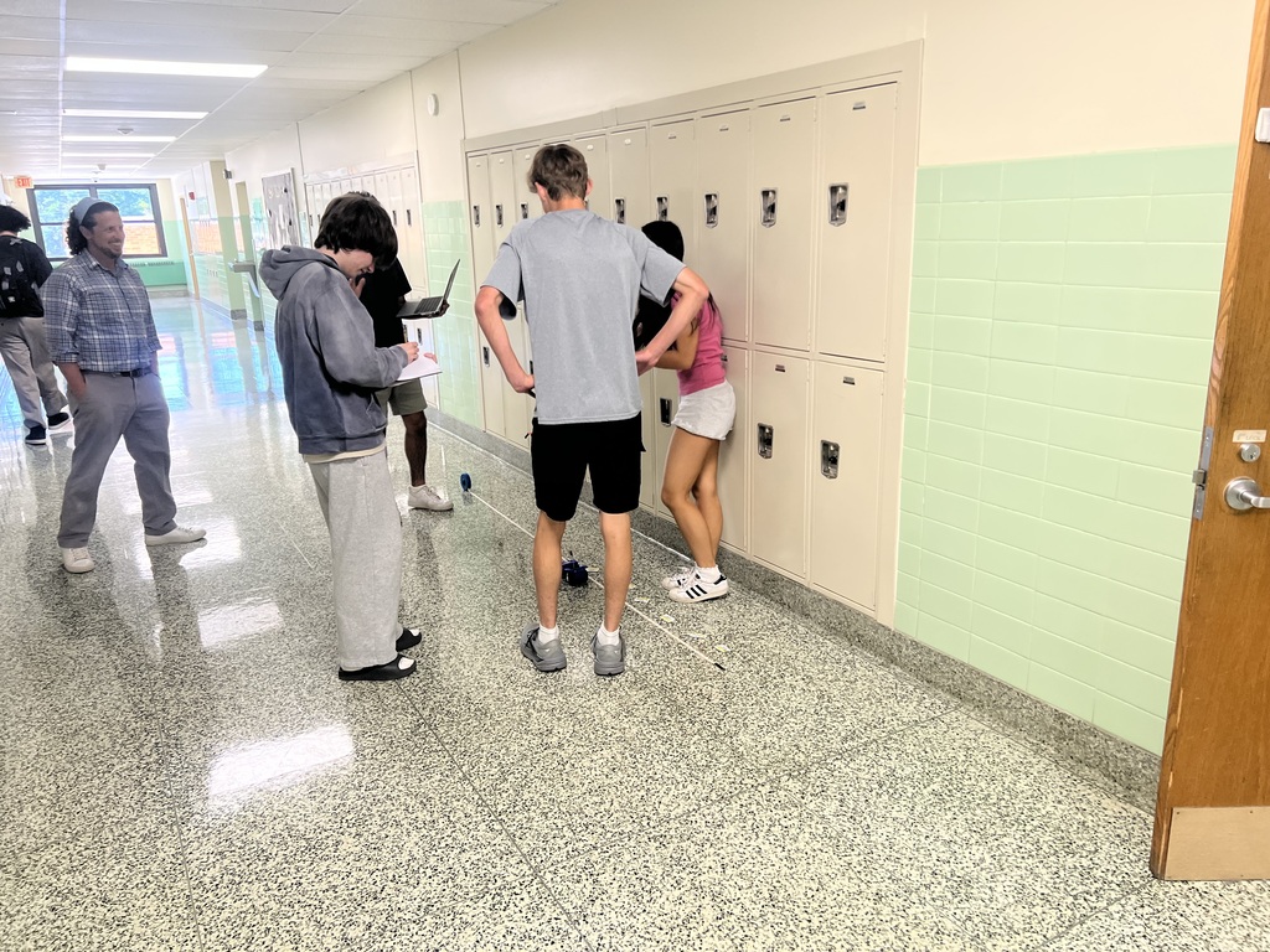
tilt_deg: -14.8
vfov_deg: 53.1
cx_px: 635
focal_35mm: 26
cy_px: 476
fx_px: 954
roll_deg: -0.4
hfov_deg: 67.3
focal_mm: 5.7
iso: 125
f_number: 1.5
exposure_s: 1/120
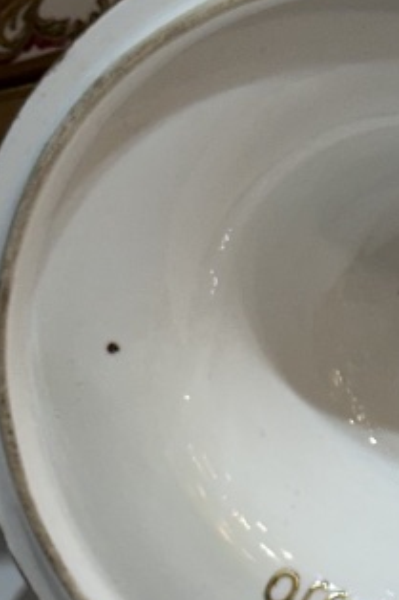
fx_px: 3179
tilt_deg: -40.2
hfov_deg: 6.9
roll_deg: -3.5
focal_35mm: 191
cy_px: 243
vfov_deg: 10.8
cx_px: 851
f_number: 1.78
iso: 50
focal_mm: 6.86
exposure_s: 1/100
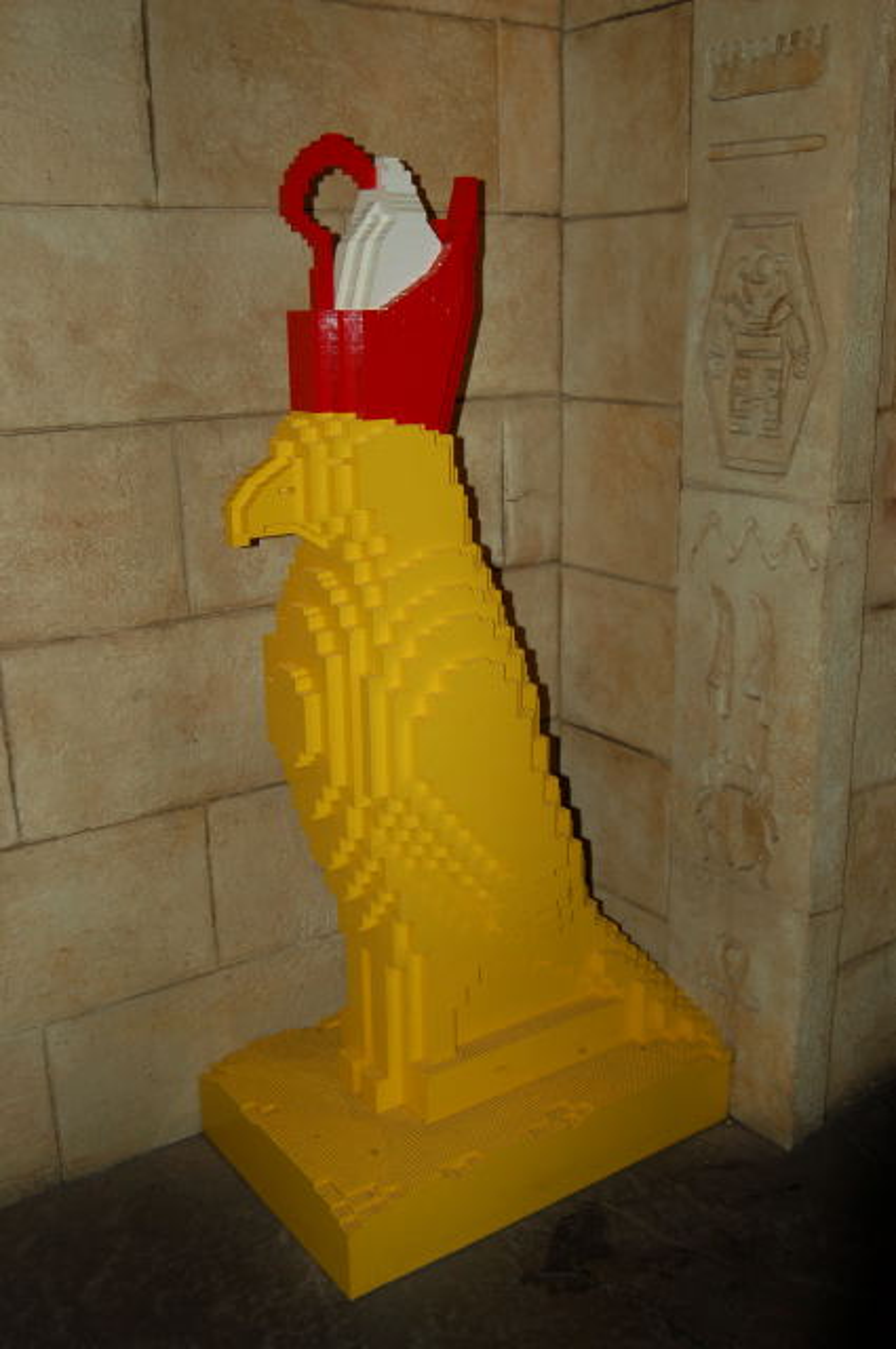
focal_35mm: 34
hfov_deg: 38.3
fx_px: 1291
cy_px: 674
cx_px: 448
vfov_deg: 55.2
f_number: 3.8
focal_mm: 23
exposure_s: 1/60
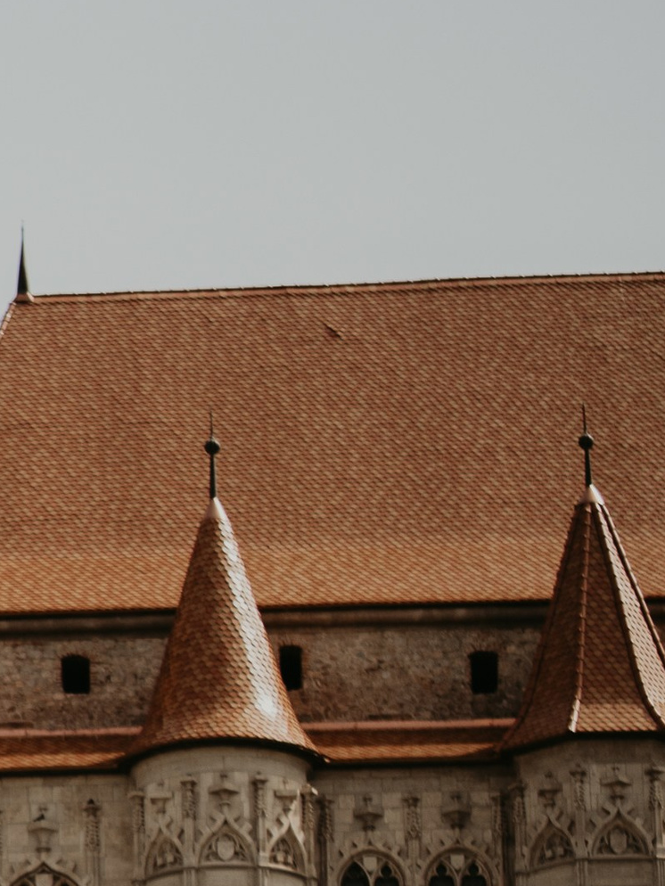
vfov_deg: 14.4
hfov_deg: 11.0
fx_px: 3328
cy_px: 1200
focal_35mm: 130
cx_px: -304
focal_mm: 35
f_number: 1.6
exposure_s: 1/6400
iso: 160
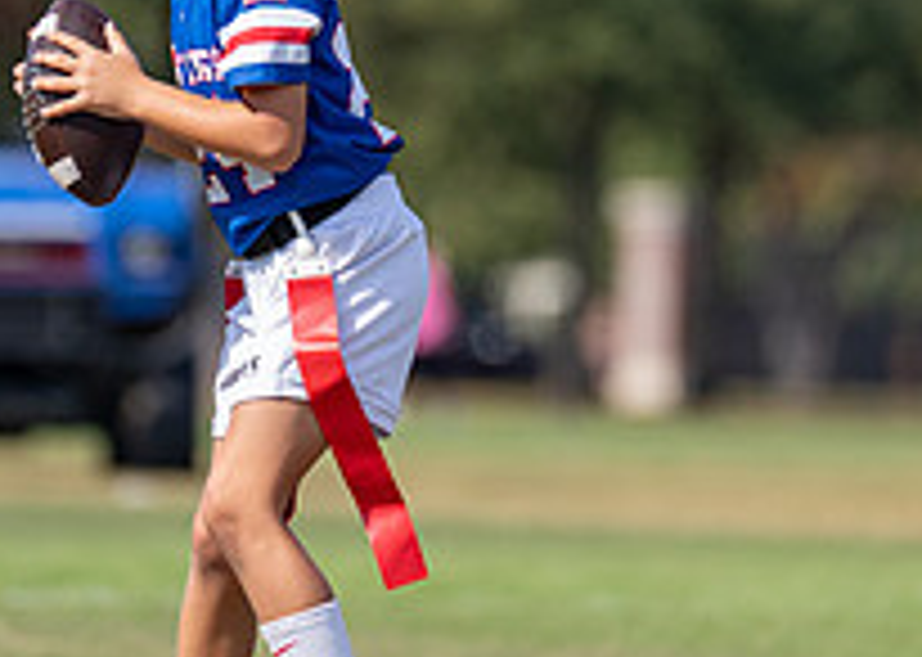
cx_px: 305
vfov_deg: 1.7
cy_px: 201
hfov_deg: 2.4
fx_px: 21974
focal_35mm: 840
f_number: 2.8
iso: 100
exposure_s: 1/1000
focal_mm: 200
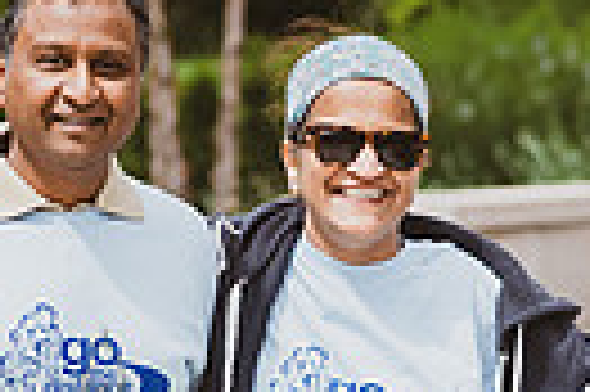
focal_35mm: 828
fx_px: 13553
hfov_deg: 2.5
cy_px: 566
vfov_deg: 1.7
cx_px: 976
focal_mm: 145
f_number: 5
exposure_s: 1/1600
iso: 400
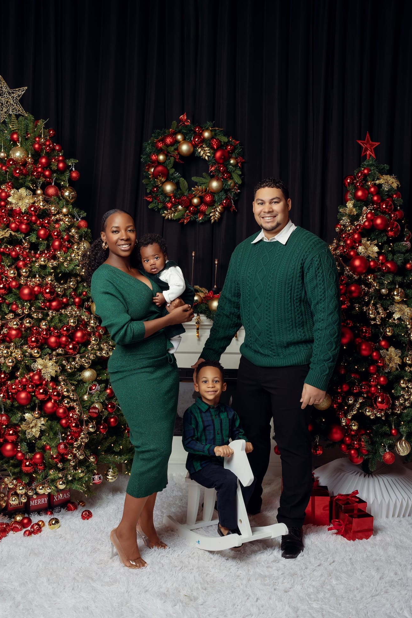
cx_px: 209
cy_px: 311
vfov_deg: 48.0
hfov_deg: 33.1
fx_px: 694
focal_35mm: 40
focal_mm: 39.4
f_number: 5.6
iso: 200
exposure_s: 1/125
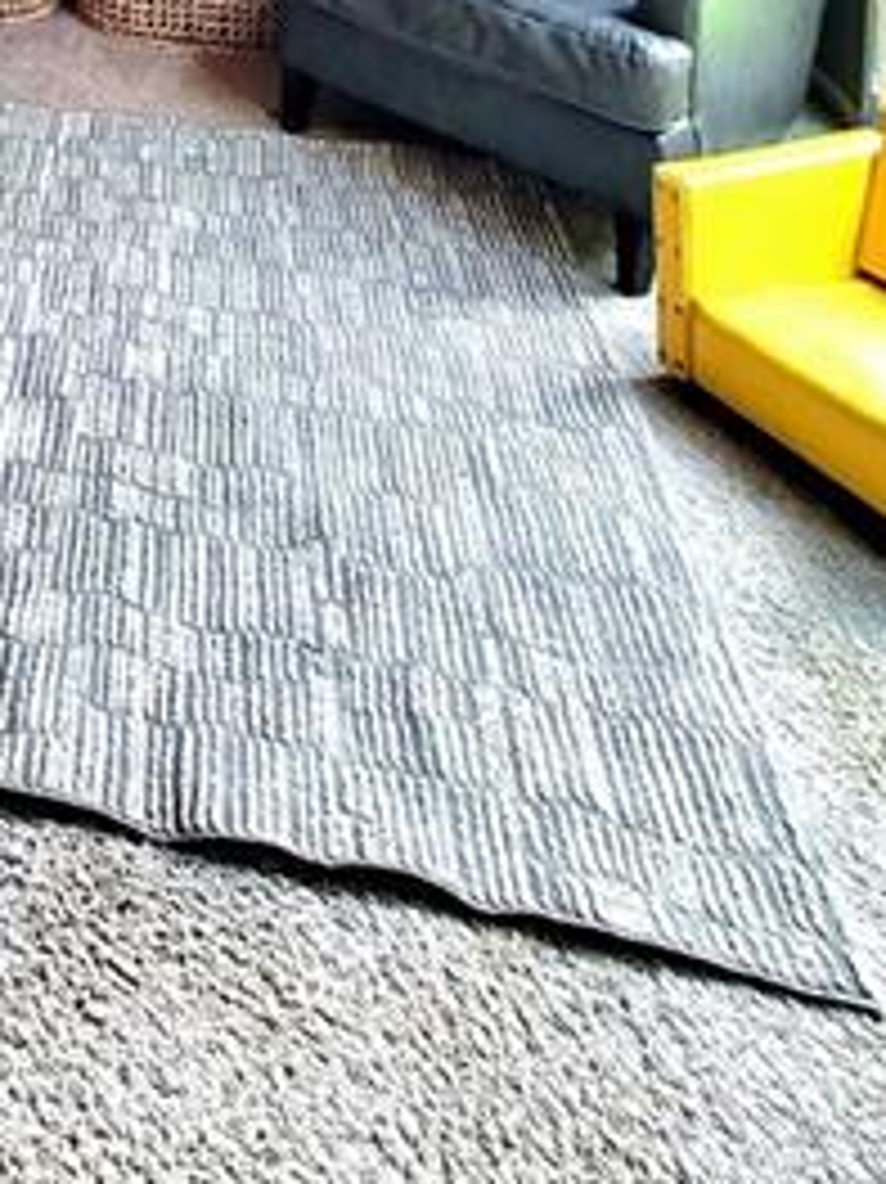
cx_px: -180
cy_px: -473
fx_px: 1298
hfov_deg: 31.5
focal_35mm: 38
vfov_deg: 31.9
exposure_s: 1/60.2
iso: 200
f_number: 2.2
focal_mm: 2.2
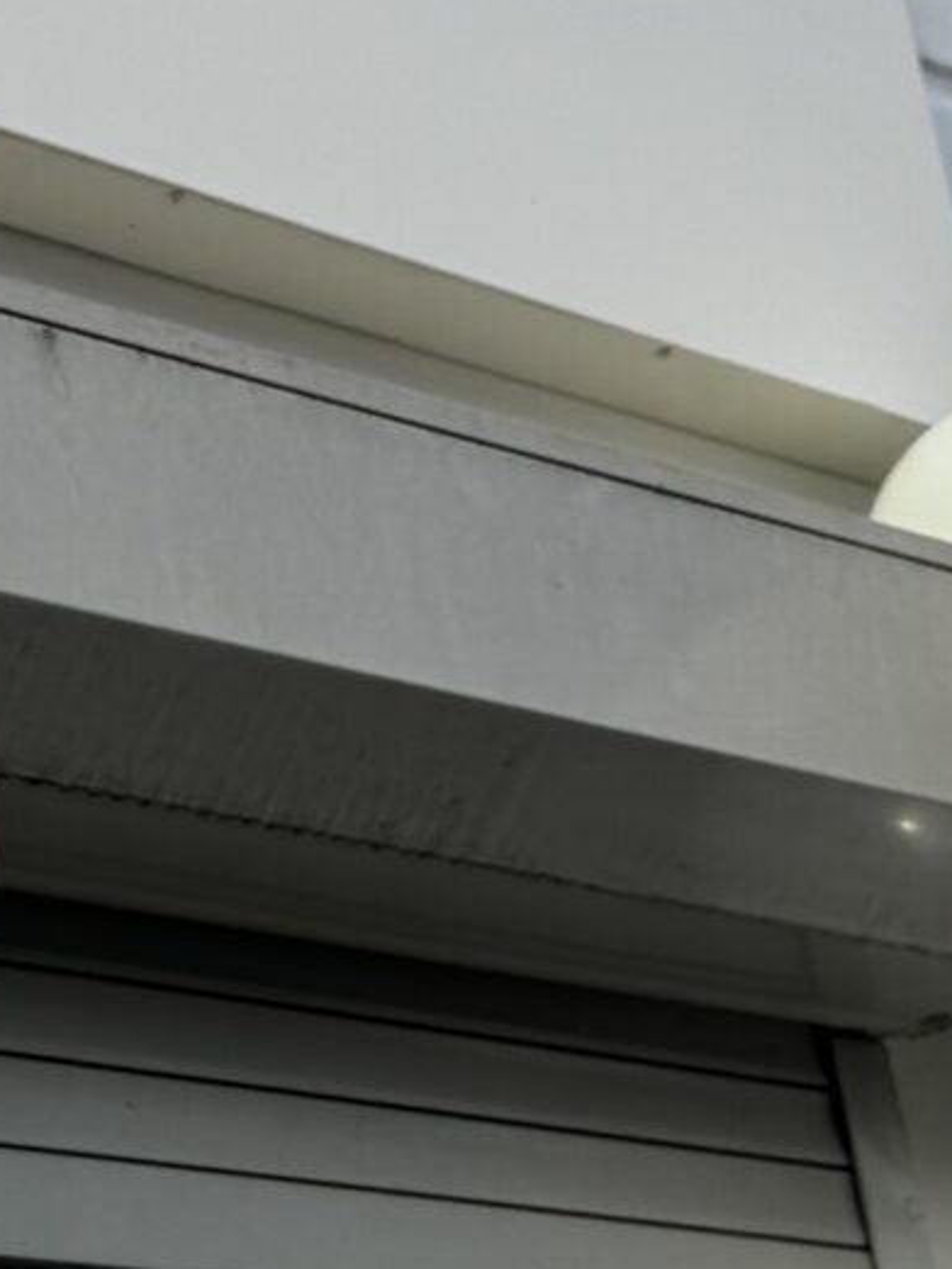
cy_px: 594
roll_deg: +4.9
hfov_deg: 12.0
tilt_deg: +22.9
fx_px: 4325
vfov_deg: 16.7
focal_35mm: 118
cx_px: -502
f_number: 1.78
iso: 80
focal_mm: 6.76
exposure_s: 1/1456
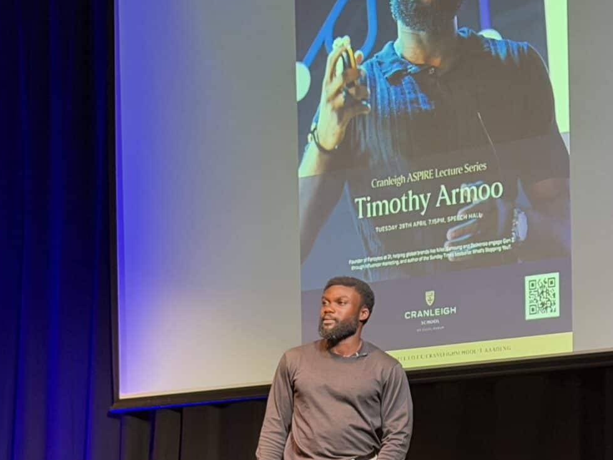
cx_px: 391
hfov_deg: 15.7
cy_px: 409
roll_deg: +1.9
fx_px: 2213
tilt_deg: +3.4
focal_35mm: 125
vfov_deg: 11.8
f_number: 1.78
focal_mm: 6.76
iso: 320
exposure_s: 1/40
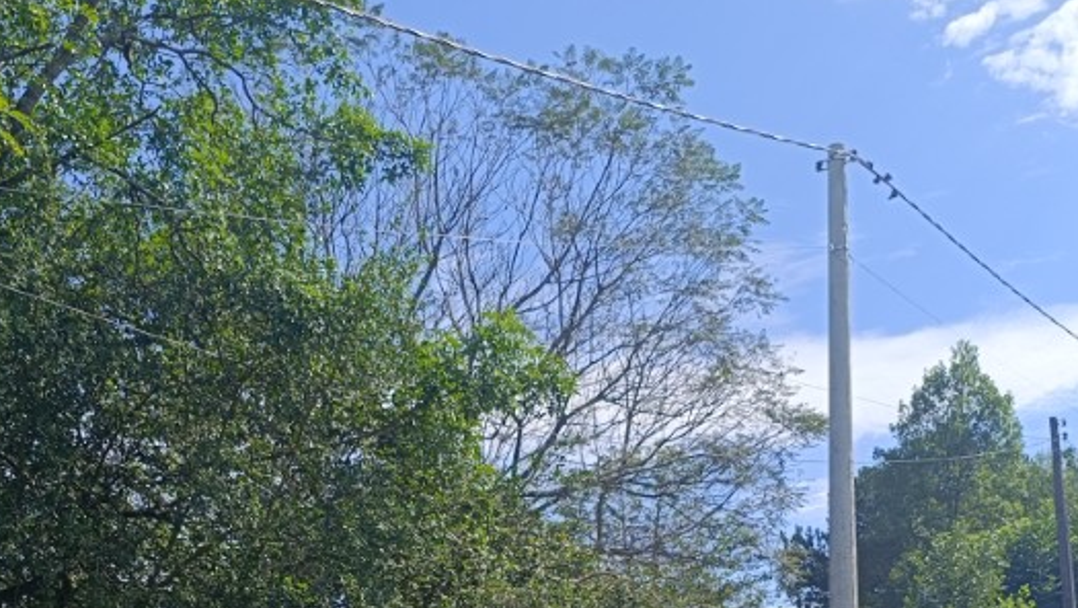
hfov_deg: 44.4
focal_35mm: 46
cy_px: 641
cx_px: 451
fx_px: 1316
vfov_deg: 24.5
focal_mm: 4.94
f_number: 1.5
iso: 61
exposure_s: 1/1497
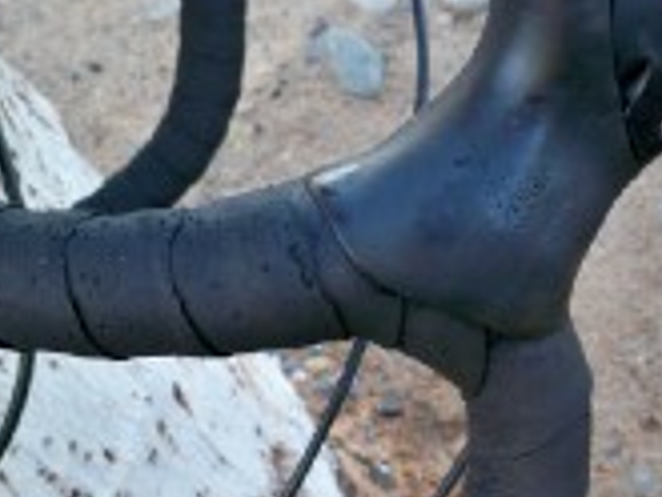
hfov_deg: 22.1
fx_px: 1627
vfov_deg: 17.4
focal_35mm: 85
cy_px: 297
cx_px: 674
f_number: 3.1
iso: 160
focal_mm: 6.3
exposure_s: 1/60
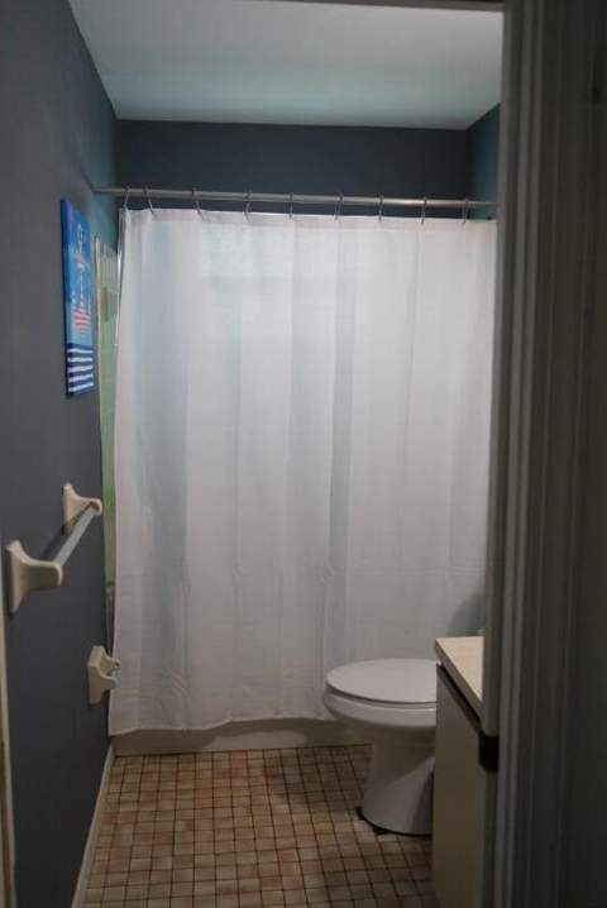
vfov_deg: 57.2
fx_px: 833
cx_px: 304
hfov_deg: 40.0
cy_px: 454
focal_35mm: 33
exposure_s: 1/160
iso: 2500
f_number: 4
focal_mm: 33
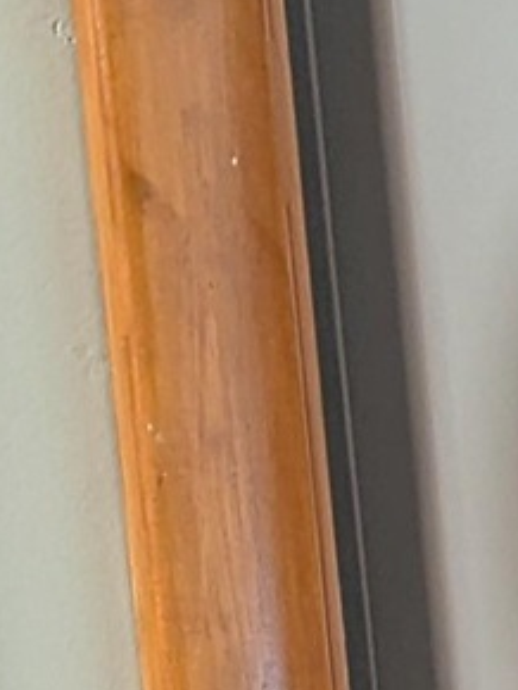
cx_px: 1801
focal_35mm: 191
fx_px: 3805
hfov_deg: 6.7
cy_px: 1580
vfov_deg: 9.4
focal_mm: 6.81
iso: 302
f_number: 1.85
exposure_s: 1/24
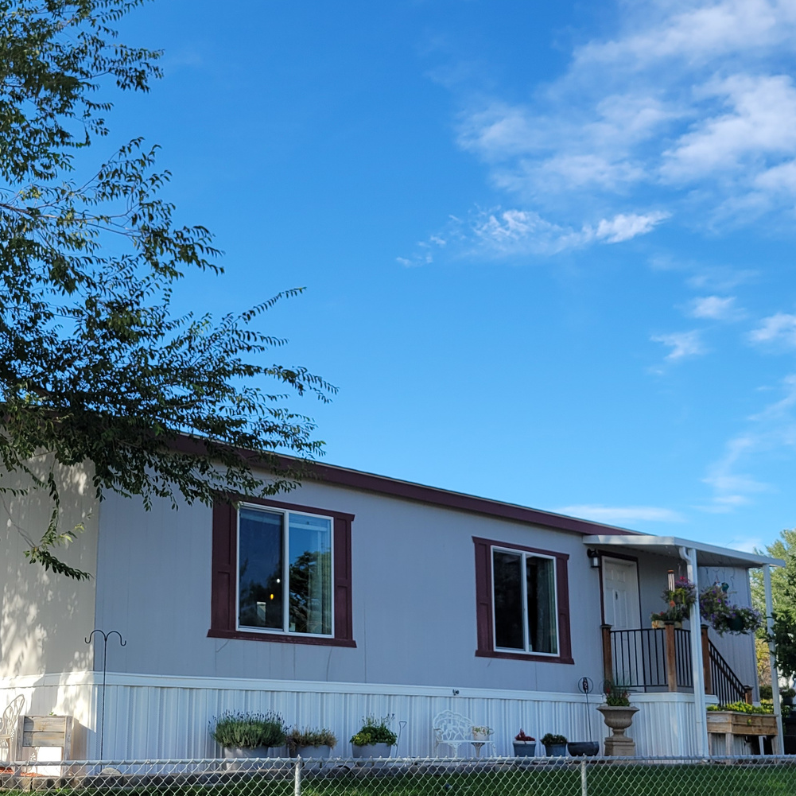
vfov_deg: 36.0
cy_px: 445
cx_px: 320
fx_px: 1223
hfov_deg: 35.9
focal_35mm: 47
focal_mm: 5.4
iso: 40
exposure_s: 1/1445
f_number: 1.8
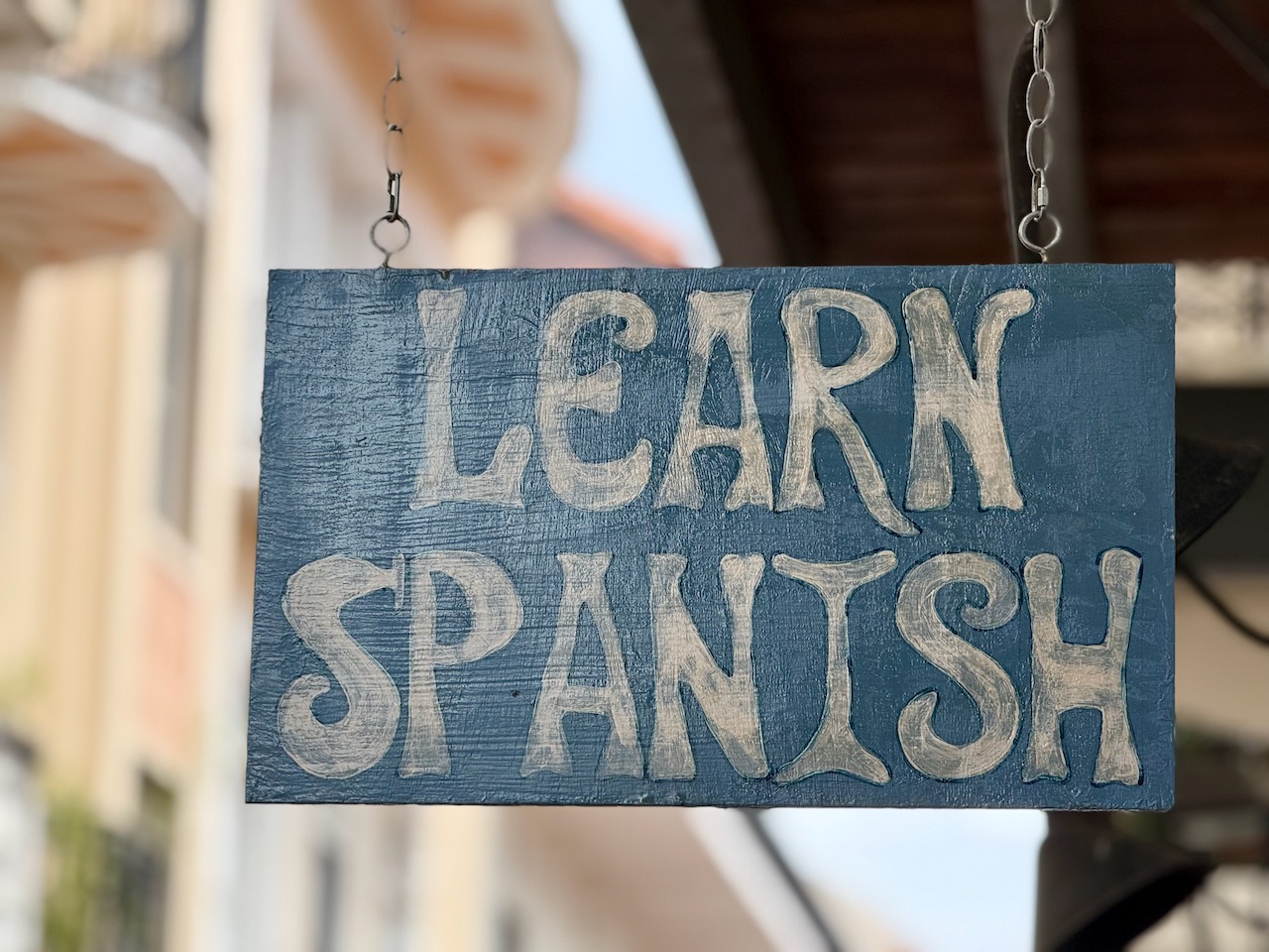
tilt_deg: +14.0
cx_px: 634
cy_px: 476
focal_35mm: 120
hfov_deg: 16.4
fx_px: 4399
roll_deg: -1.8
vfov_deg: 12.3
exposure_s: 1/522
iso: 50
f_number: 2.8
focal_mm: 15.66
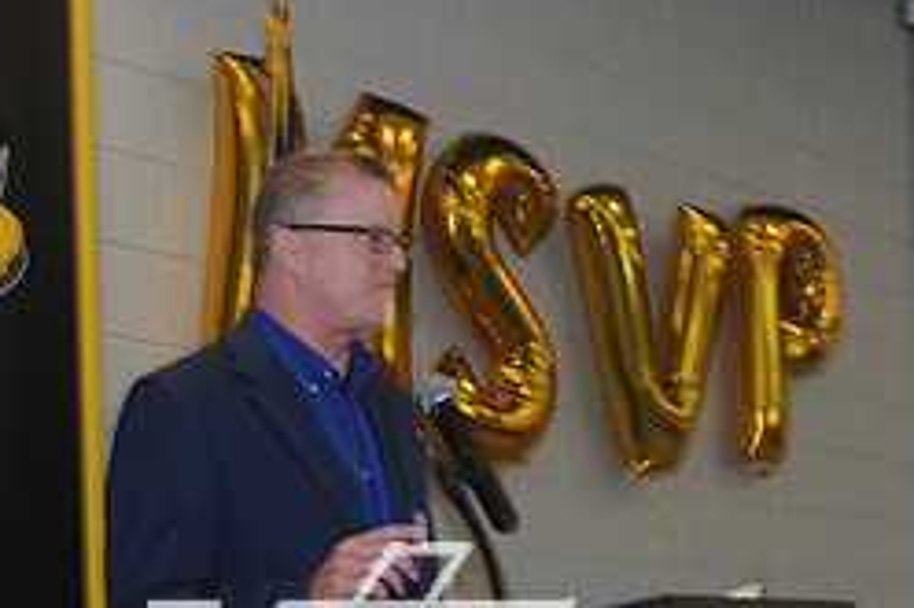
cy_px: 435
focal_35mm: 89
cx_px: 361
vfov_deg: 15.3
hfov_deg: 22.8
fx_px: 2258
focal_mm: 38
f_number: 6.3
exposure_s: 1/25
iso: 250
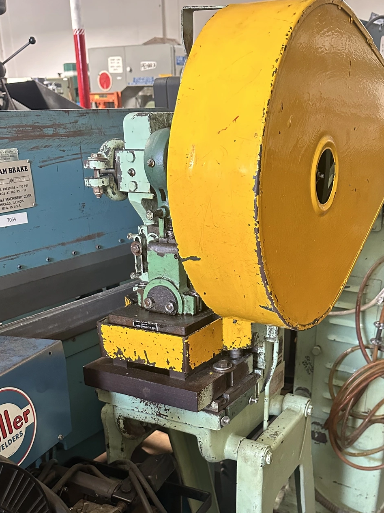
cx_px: 217
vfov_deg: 47.1
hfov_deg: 37.7
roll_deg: -0.2
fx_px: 562
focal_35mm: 38
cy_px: 386
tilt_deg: -26.2
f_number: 1.78
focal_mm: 6.86
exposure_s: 1/60
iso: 640
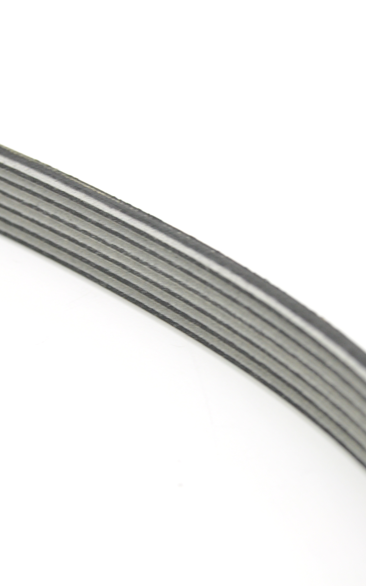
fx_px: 1851
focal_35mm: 116
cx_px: 174
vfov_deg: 18.0
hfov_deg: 11.3
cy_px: 292
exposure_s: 1/60
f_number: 5.6
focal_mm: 50
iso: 640
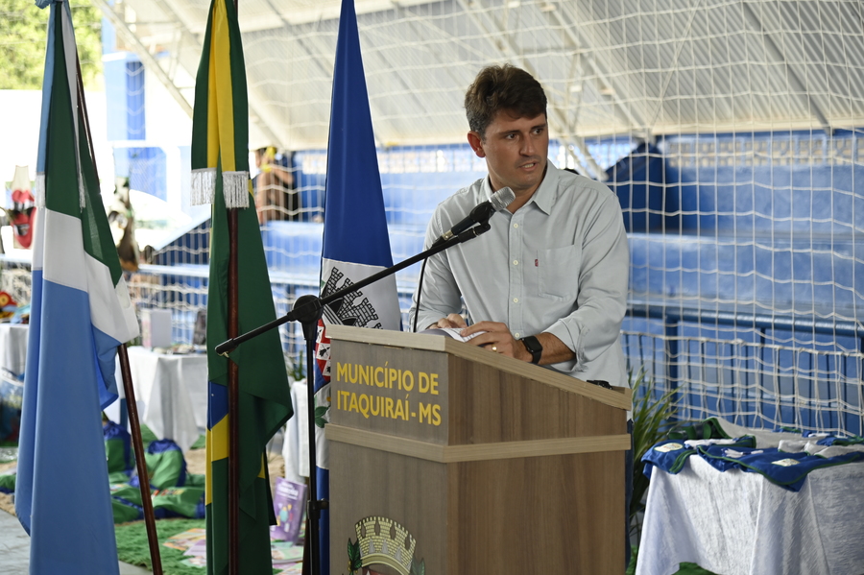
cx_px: 432
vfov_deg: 16.6
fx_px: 1967
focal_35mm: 82
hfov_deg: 24.8
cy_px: 288
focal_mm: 82
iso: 400
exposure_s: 1/250
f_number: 4
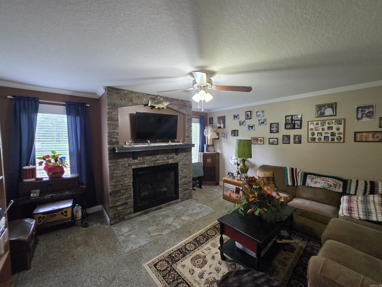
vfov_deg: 89.9
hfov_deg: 106.2
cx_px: 191
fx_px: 143
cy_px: 144
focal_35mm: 13
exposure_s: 1/60
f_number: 1.9
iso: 400
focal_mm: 2.2
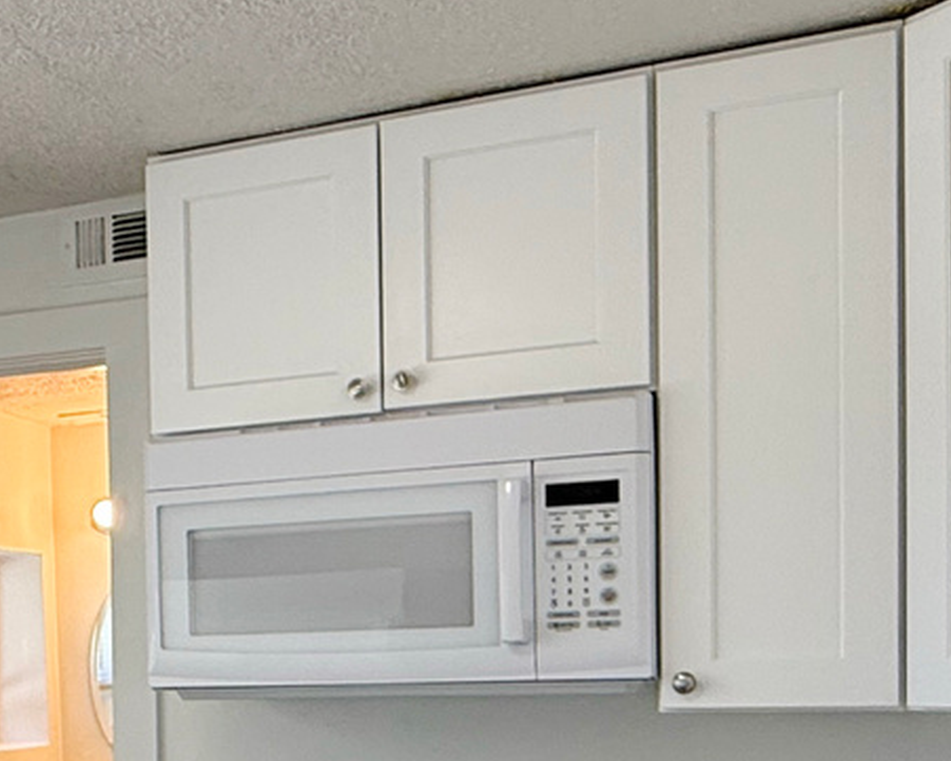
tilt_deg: -1.7
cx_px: -74
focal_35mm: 62
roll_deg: +0.0
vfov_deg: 23.7
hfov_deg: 28.0
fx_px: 1745
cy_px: 731
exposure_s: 1/120
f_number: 2.2
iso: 80
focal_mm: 2.22
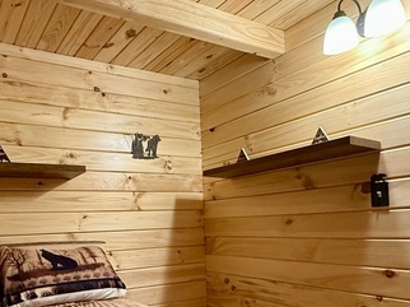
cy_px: 227
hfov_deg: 58.4
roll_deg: +1.9
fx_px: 343
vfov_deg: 46.6
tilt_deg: -0.6
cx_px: 101
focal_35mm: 29
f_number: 2.2
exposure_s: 1/60
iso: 640
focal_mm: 2.22
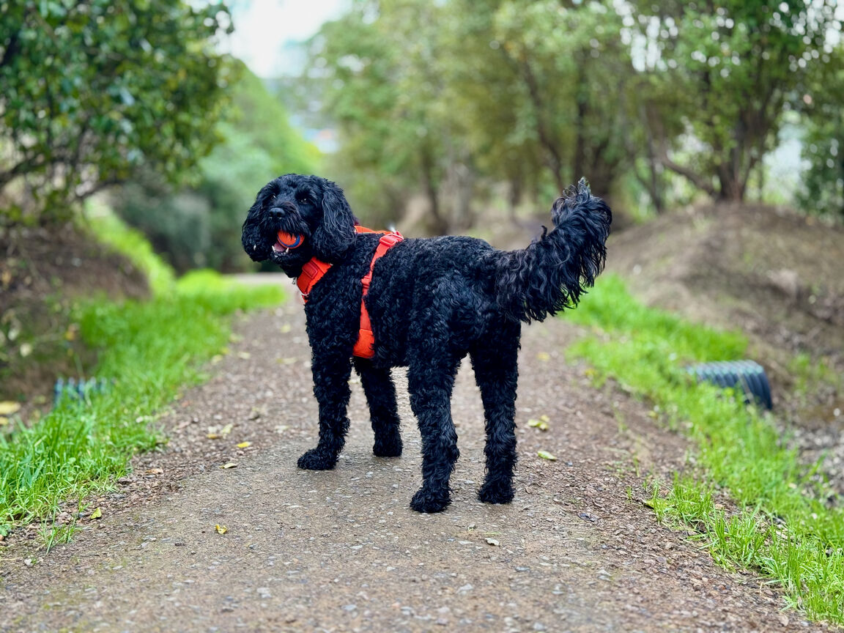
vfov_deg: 30.3
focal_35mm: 48
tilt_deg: -9.3
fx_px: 1170
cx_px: 422
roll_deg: +0.2
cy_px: 316
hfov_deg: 39.7
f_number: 1.78
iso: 80
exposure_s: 1/121
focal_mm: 6.76
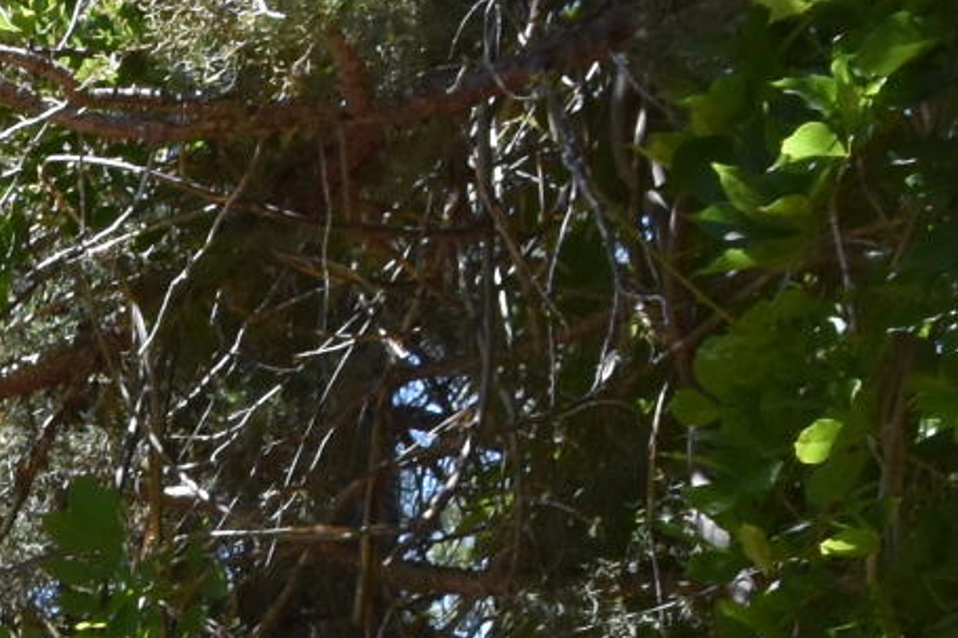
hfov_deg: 10.4
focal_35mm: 178
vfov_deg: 6.9
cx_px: -1129
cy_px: 1977
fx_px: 4735
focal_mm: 18
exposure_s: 1/400
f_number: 10
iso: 500
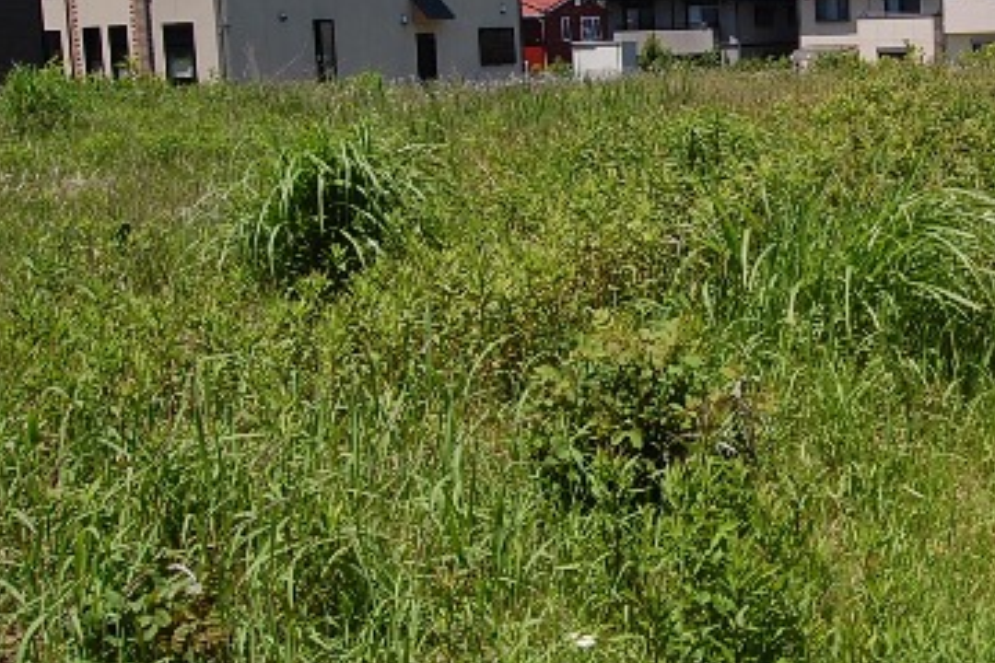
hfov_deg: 38.7
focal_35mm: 48
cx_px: 868
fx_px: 1327
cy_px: 204
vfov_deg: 27.8
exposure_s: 1/320
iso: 200
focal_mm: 18
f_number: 9
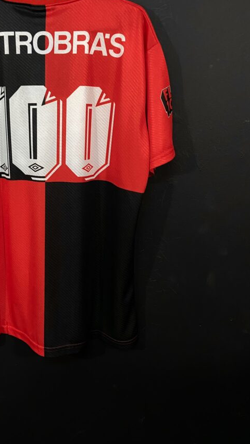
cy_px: 179
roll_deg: +1.6
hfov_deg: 33.7
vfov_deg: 57.6
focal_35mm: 34
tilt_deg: -11.3
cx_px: 53
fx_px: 401
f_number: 1.8
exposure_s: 1/60
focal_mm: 4.25
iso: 200
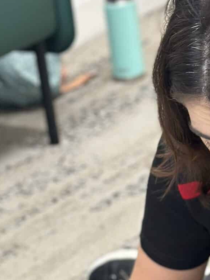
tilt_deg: -30.5
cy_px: 397
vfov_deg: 12.0
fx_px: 1279
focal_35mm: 158
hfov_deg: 9.3
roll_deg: +6.1
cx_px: 188
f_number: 1.78
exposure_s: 1/50
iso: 100
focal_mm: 6.86
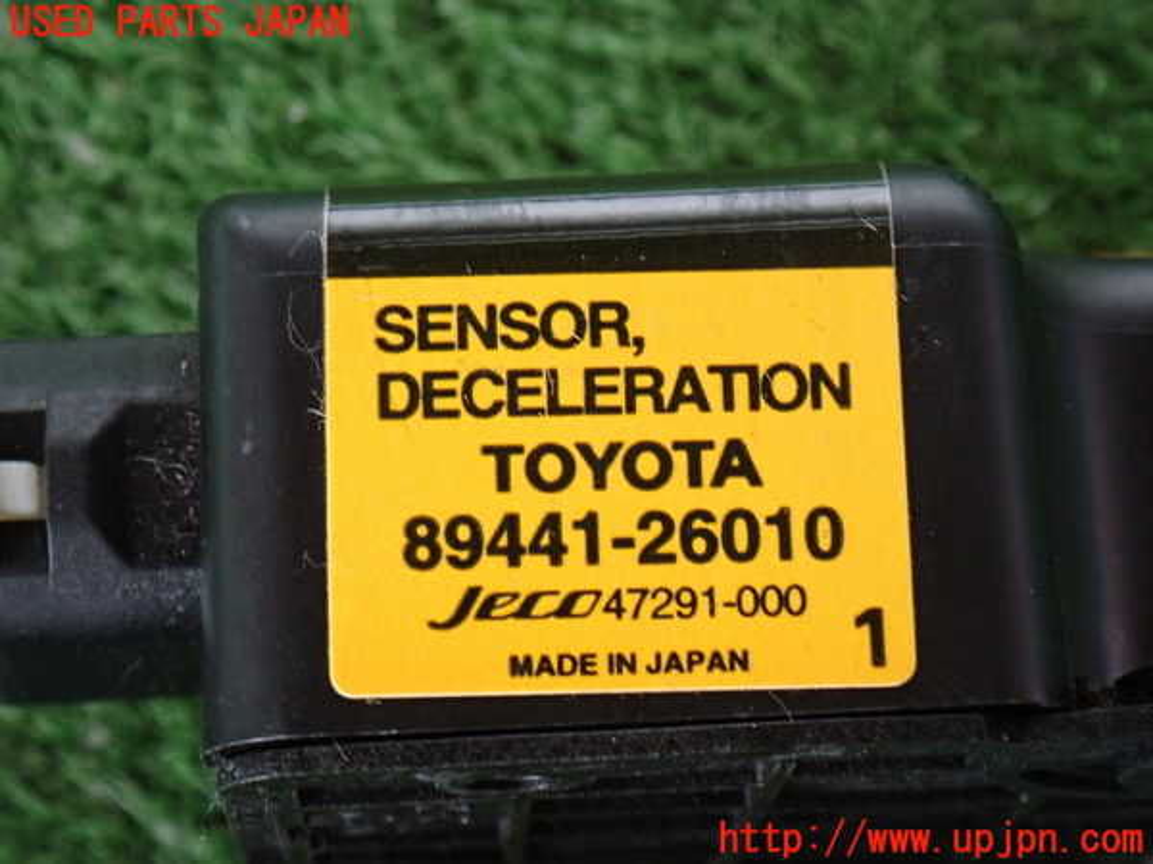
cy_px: 432
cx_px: 576
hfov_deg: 19.6
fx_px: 3331
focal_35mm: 100
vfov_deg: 14.8
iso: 800
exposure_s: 1/25
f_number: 4.9
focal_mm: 18
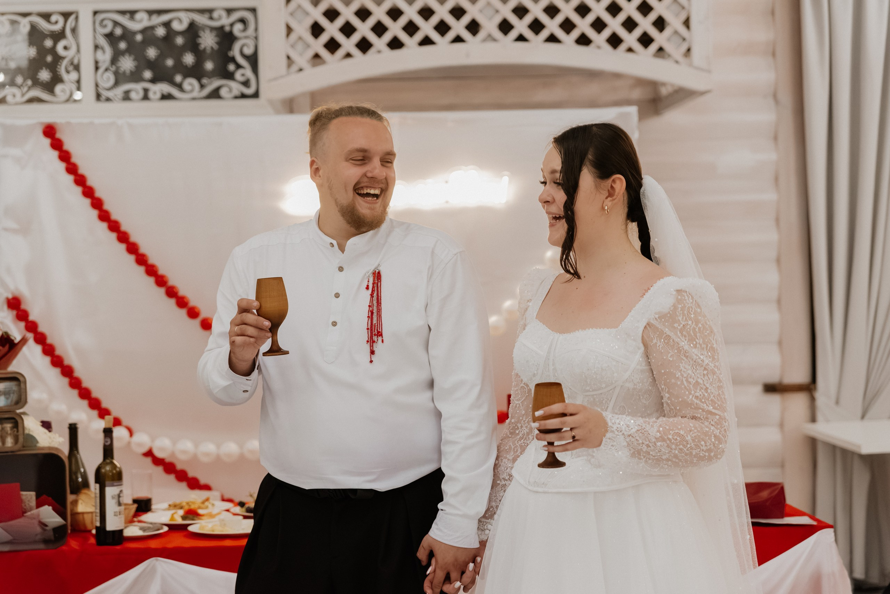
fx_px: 1731
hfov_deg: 28.8
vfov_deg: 19.5
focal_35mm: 70
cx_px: 445
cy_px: 297
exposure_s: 1/500
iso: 6400
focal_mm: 70
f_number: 2.8
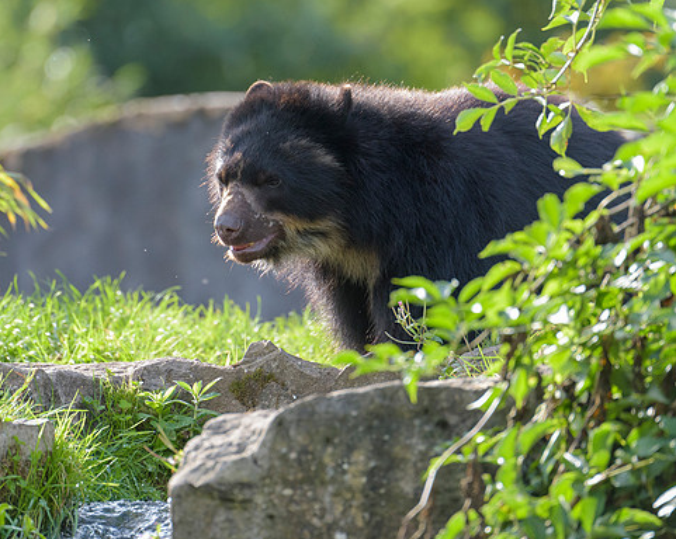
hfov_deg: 3.2
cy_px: 191
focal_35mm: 599
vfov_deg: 2.6
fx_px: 11974
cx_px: 255
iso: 1600
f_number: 5.6
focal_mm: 400
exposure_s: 1/800
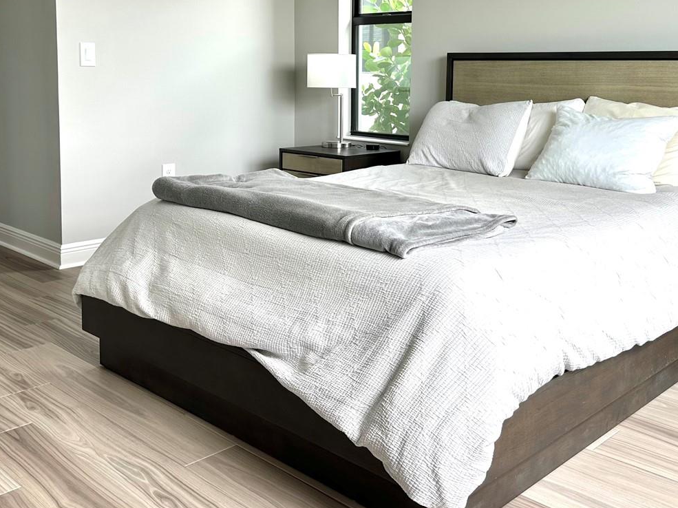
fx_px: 764
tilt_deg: -6.6
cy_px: 143
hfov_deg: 47.8
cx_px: 381
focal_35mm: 39
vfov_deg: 36.2
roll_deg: -0.6
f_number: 1.78
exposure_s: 1/159
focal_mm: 6.86
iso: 64
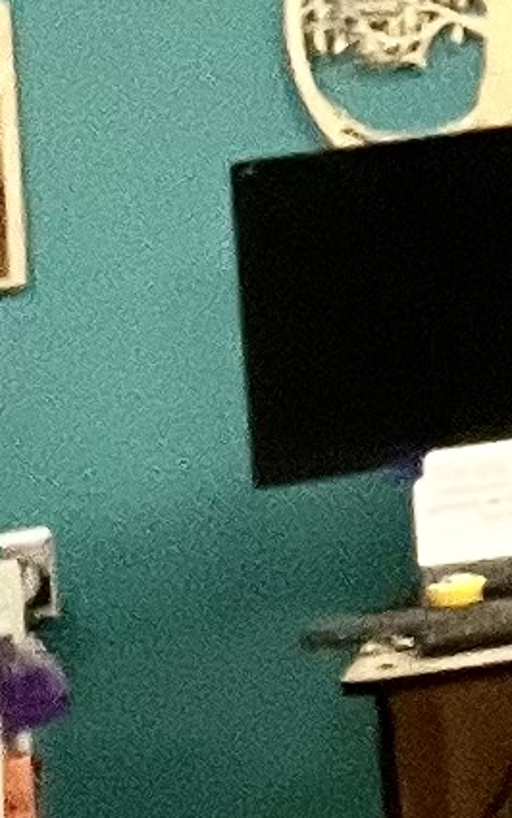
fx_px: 5152
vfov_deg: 8.5
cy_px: -897
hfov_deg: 5.2
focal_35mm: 231
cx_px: 1832
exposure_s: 1/60
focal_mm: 2.71
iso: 160
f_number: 2.2
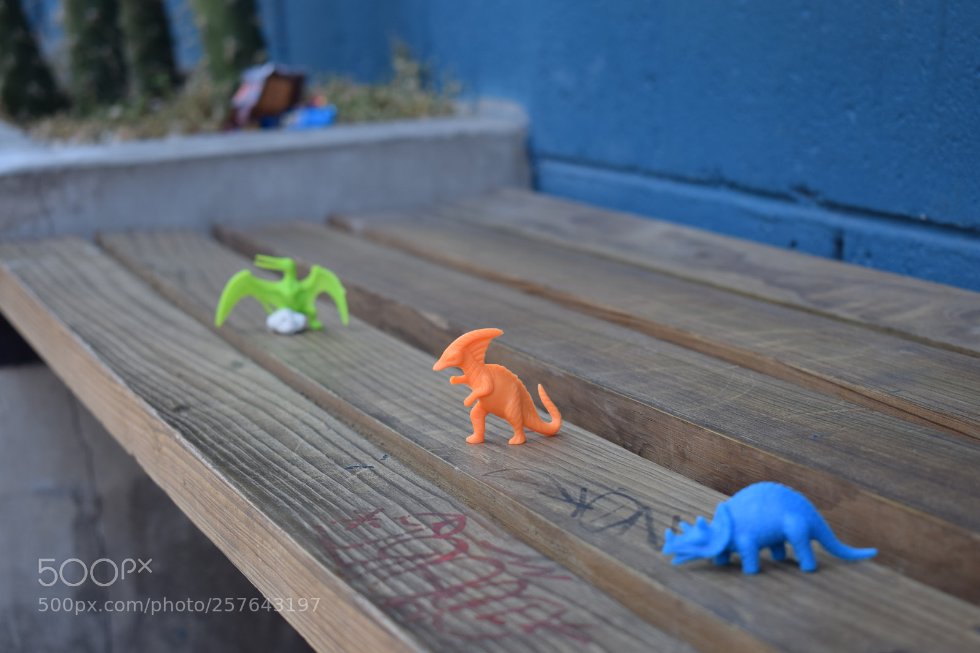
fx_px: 1959
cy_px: 326
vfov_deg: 18.9
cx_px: 490
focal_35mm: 72
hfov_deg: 28.1
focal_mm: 48
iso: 100
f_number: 5.3
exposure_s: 1/80
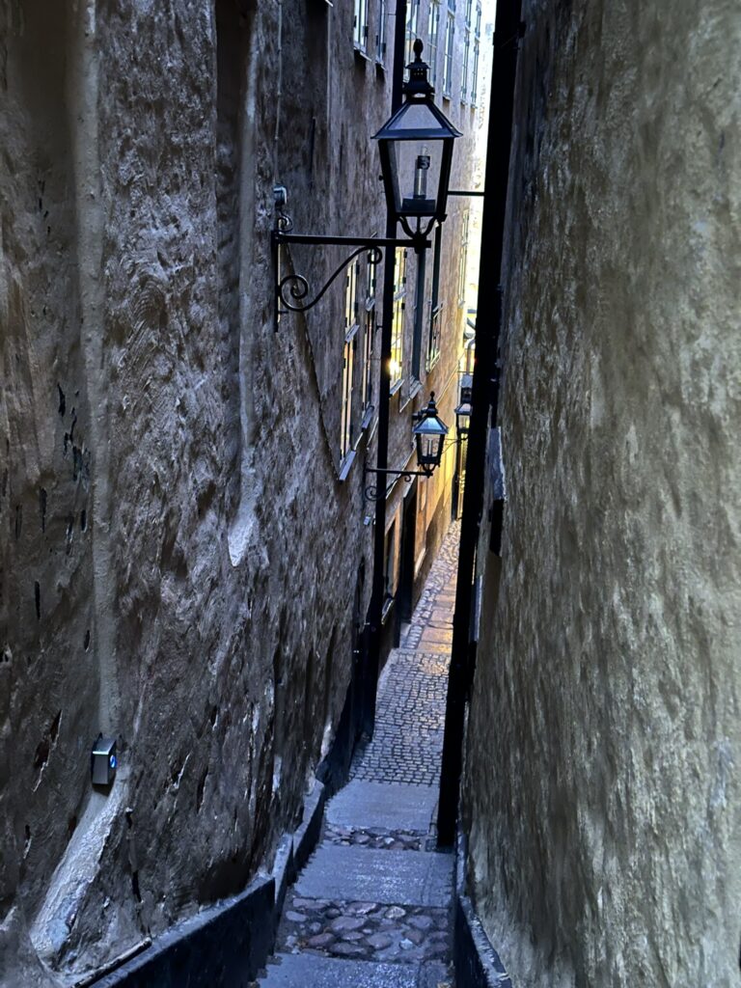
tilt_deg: -13.9
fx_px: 1370
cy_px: 494
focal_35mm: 48
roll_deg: -2.9
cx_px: 370
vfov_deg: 39.7
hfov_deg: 30.3
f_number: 1.78
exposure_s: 1/2
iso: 400
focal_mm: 6.86
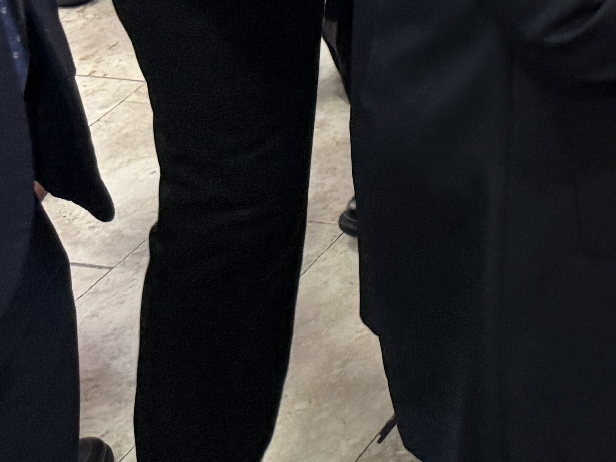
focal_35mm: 110
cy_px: -262
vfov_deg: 12.7
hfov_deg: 14.6
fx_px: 1958
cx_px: 1251
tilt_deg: -20.9
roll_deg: +0.5
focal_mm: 6.76
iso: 160
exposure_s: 1/50
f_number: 1.78
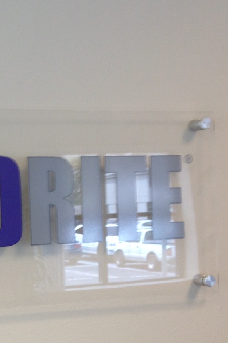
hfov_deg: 14.8
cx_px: -74
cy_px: 248
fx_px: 837
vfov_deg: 23.0
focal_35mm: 88
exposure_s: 1/30
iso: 50
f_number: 2.4
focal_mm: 4.12
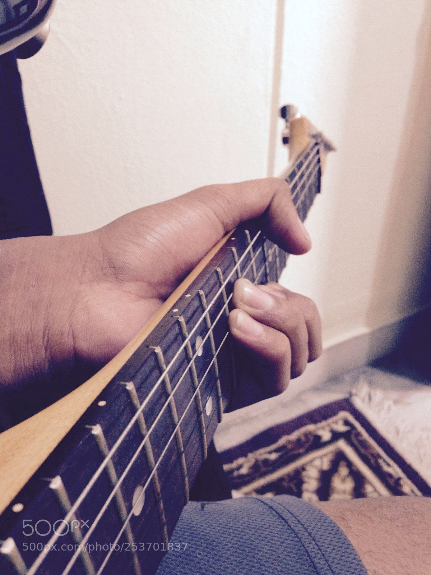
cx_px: 216
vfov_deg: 55.4
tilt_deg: -34.4
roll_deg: +2.2
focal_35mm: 33
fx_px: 548
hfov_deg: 42.9
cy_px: 288
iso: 320
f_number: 2.4
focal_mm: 4.12
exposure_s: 1/20
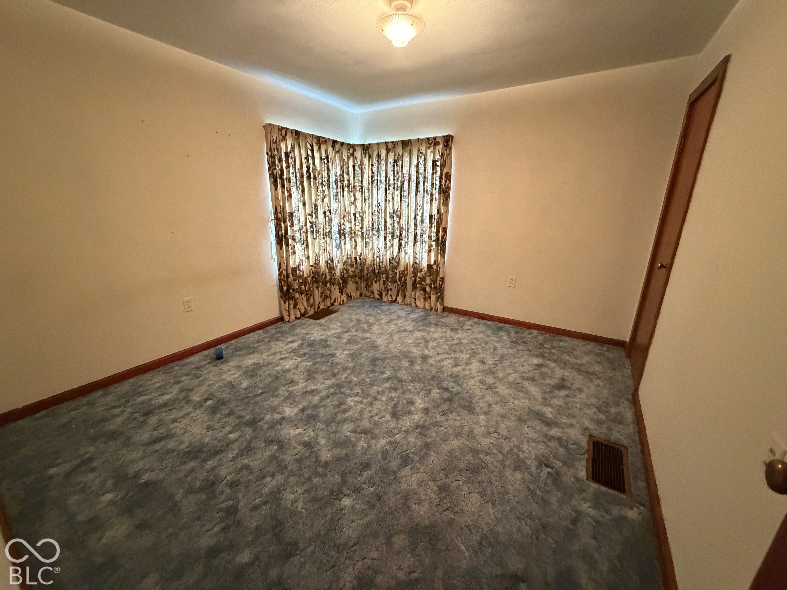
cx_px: 394
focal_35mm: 14
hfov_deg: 102.1
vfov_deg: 85.7
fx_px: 318
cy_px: 295
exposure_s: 1/60
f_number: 2.2
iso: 1000
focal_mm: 2.22
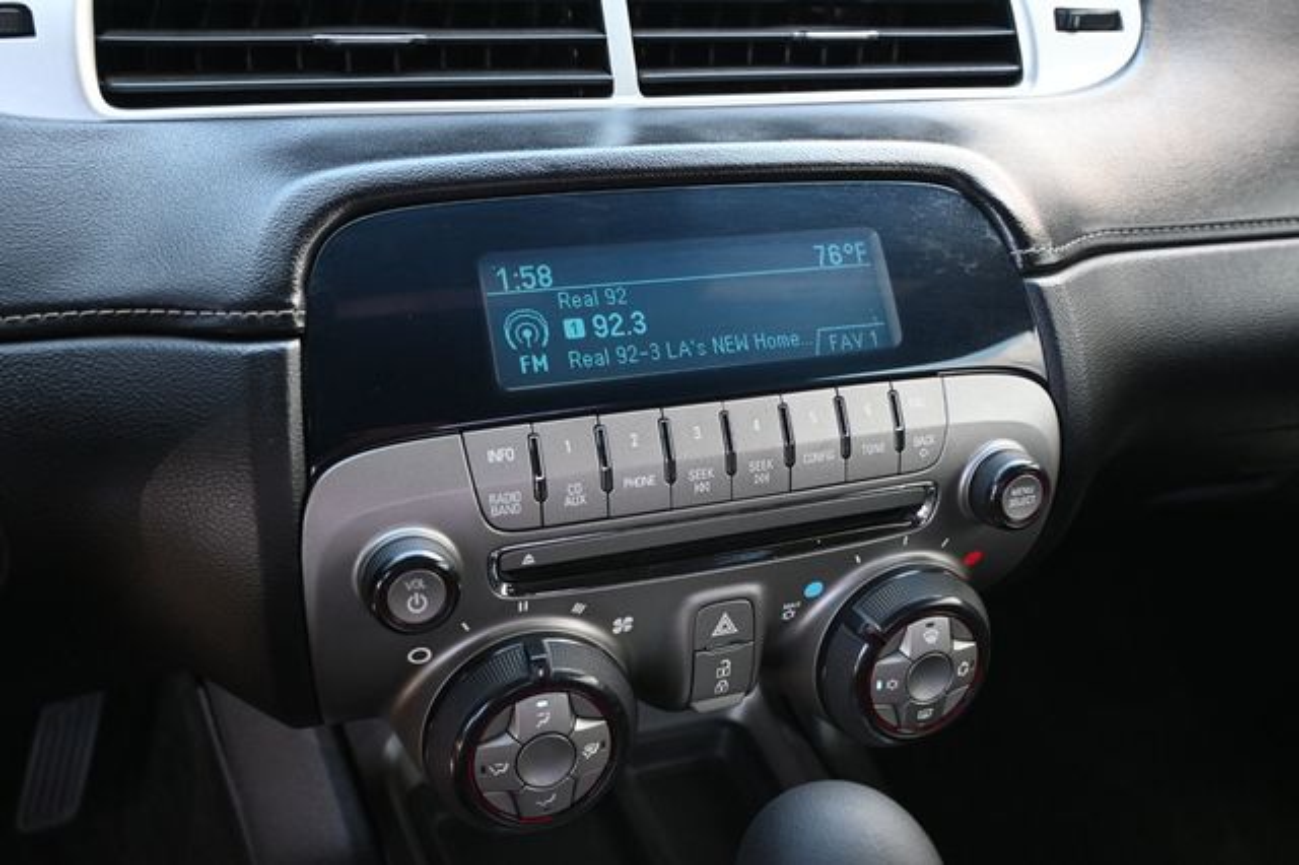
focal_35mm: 32
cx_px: 650
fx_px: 1136
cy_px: 432
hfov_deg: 59.5
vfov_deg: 41.7
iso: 1000
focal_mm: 21
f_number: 4
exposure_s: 1/125
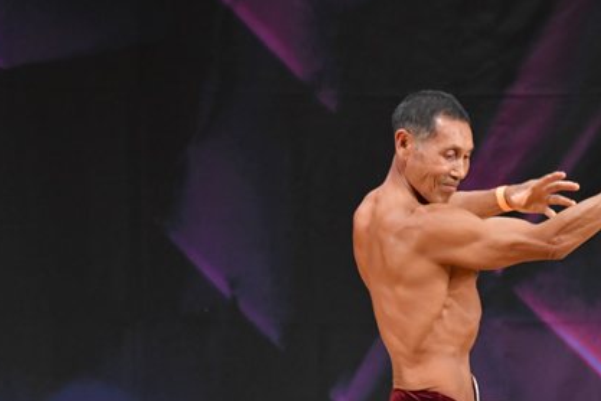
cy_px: 338
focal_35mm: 641
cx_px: 469
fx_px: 10700
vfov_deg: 2.1
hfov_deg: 3.2
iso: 3200
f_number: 5.6
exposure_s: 1/400
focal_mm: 230
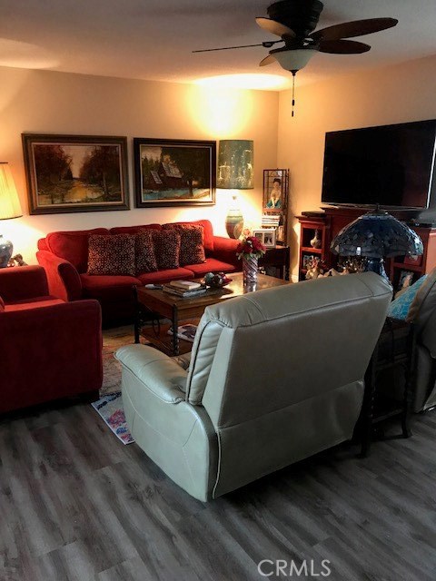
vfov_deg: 63.4
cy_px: 290
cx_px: 218
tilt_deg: -13.4
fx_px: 470
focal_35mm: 28
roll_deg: +1.1
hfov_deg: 49.7
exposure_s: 1/12
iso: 100
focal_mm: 3.99
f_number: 1.8
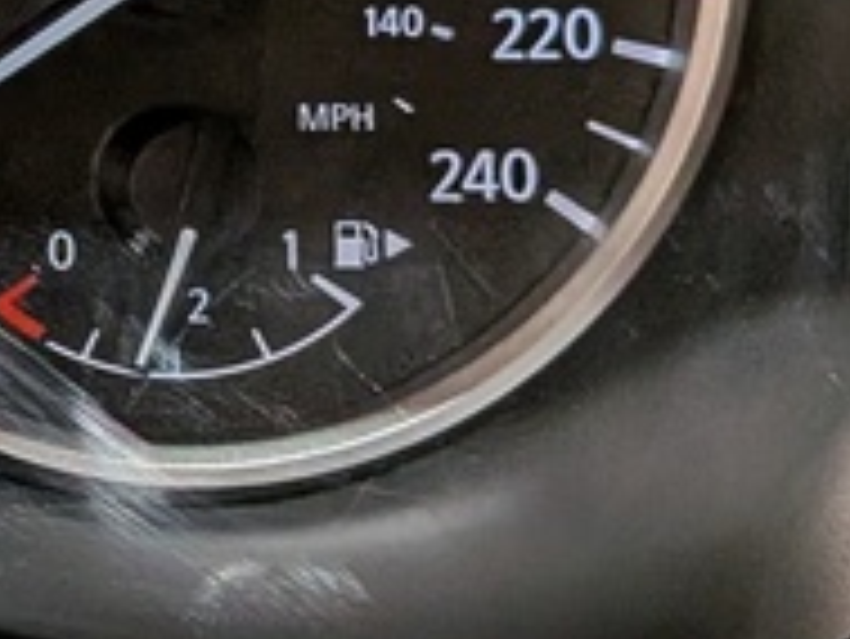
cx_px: -724
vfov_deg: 11.3
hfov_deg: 13.5
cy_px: -58
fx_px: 3194
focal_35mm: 130
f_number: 1.7
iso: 454
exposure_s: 1/120
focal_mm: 4.53
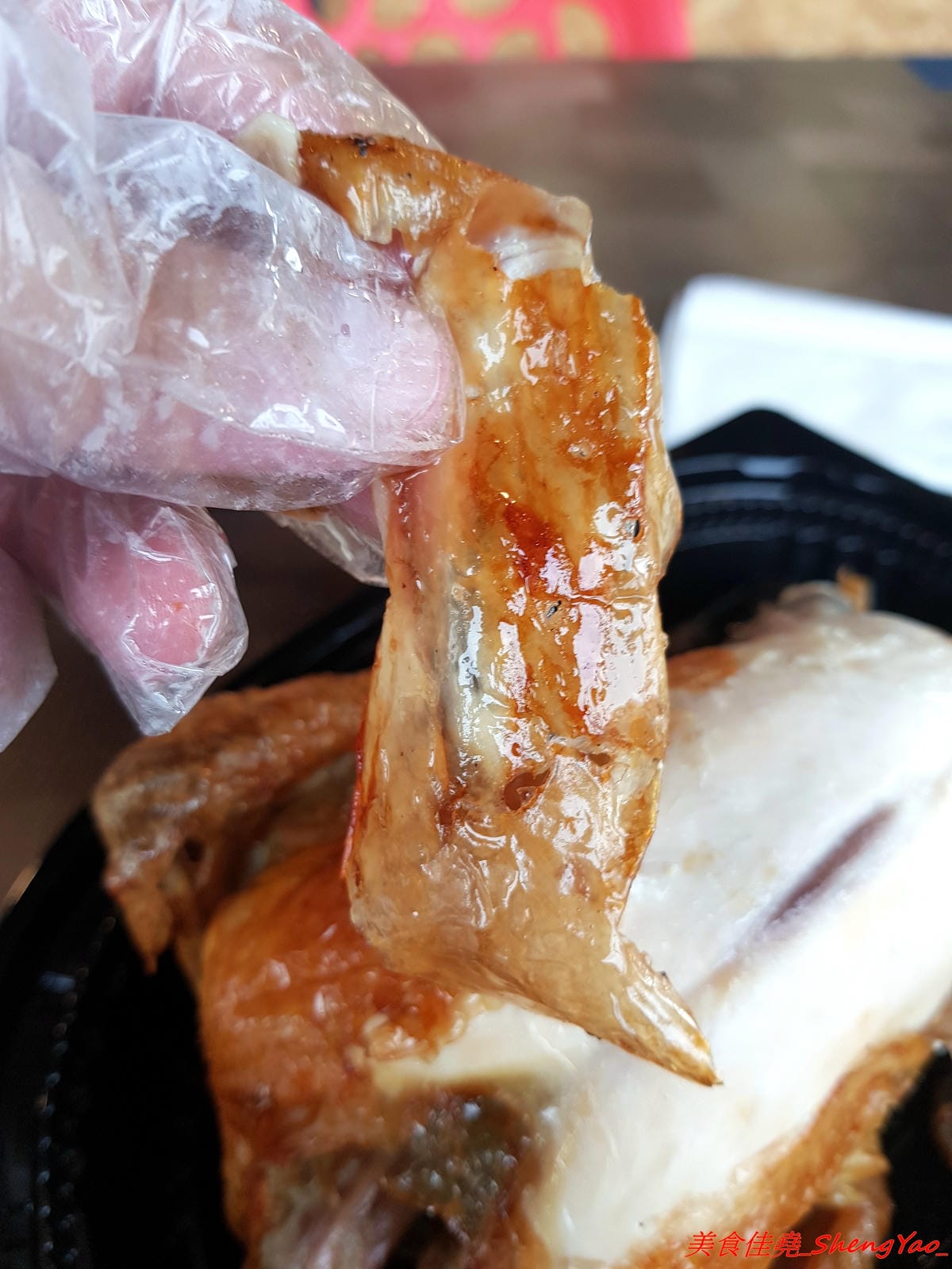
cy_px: 634
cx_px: 476
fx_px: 953
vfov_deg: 67.3
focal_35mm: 26
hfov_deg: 53.1
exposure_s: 1/60
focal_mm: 4.2
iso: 50
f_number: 1.7
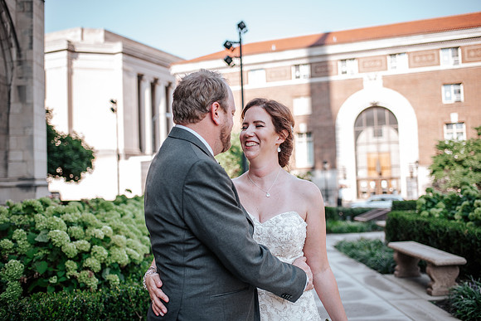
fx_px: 468
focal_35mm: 35
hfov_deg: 54.4
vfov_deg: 37.9
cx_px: 240
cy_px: 160
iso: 100
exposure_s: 1/500
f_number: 2.2
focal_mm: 35
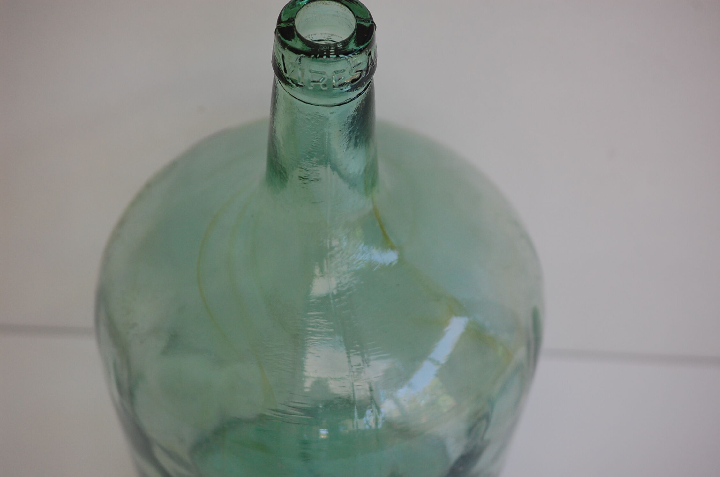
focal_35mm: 183
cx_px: 360
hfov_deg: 11.3
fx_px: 3654
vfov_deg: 7.5
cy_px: 238
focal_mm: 122
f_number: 4.2
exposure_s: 1/160
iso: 400
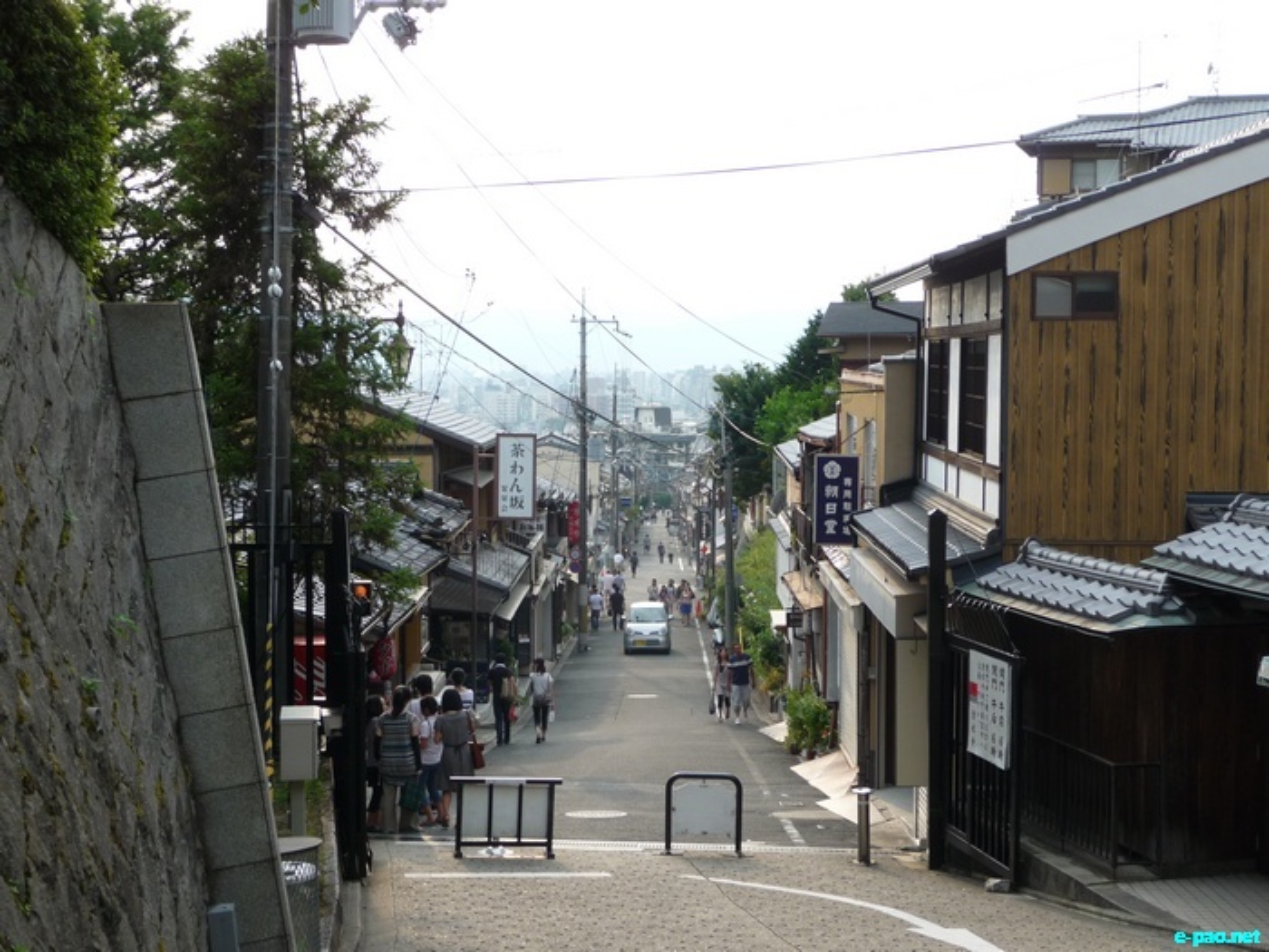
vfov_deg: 25.2
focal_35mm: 58
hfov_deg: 33.2
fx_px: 2126
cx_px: 634
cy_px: 476
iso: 100
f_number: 4.4
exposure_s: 1/160
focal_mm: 9.8
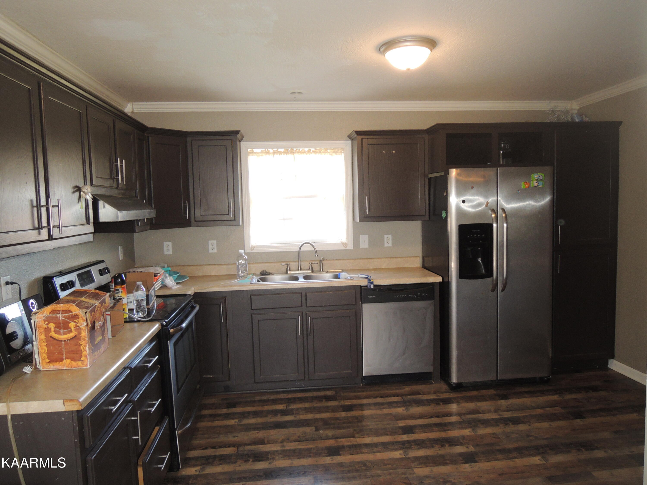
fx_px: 449
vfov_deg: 56.8
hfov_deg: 71.6
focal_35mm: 24
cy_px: 242
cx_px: 324
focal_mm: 4.3
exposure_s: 1/40
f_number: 2.8
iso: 280
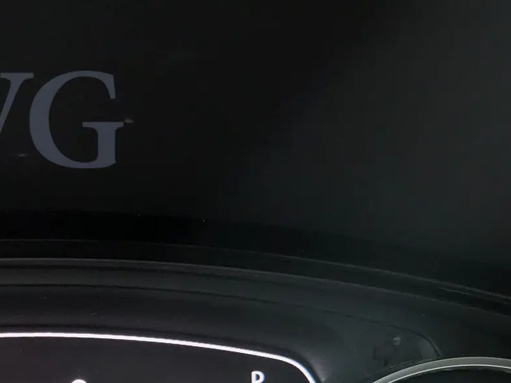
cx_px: 29
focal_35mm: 64
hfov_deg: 28.8
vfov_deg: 21.4
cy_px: 448
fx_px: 945
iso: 1000
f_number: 1.8
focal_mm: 5.4
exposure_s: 1/25
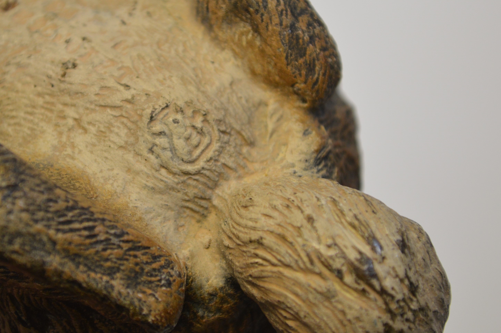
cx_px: 182
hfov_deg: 18.0
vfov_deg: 12.0
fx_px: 1581
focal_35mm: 114
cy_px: 121
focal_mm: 55
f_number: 5.6
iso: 720
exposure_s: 1/60
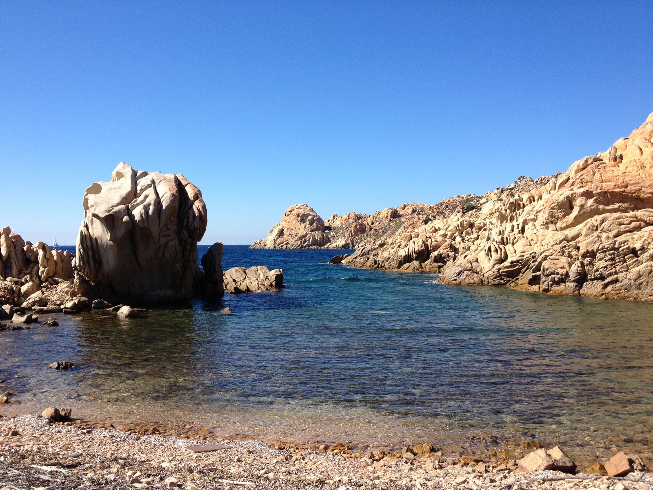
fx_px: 660
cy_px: 245
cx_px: 326
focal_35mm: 35
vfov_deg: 40.7
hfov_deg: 52.6
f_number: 2.4
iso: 64
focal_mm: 4.28
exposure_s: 1/1493
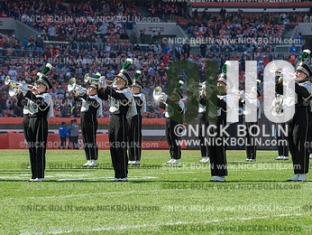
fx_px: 1380
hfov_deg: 12.9
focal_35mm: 153
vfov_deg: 9.7
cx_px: 231
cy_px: 103
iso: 400
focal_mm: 95
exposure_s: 1/1600
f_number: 5
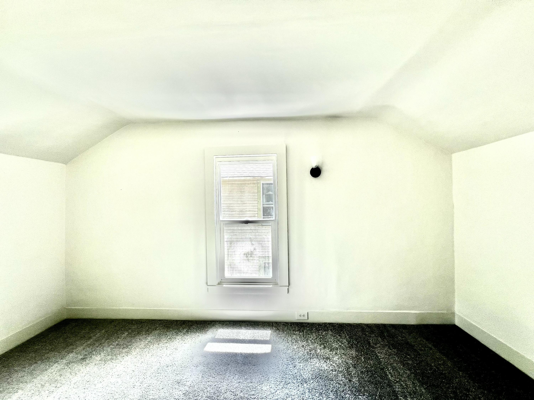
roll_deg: +0.8
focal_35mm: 13
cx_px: 267
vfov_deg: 89.9
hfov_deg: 106.2
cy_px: 200
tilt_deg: +0.7
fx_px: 201
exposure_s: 1/163
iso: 32
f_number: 1.8
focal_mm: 1.57
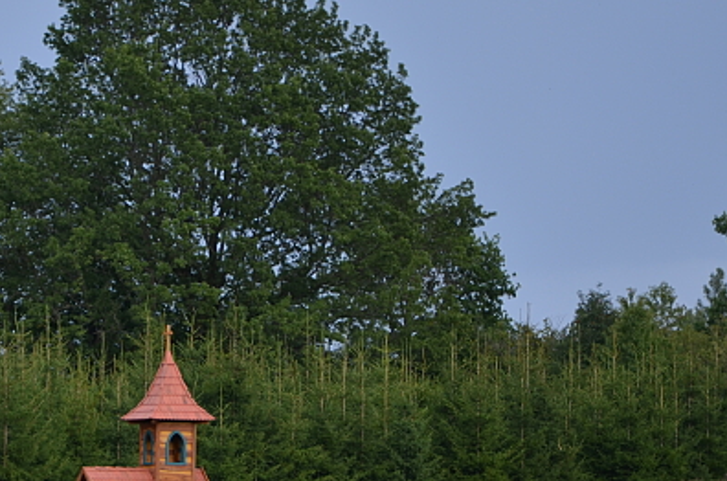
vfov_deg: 4.3
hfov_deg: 6.5
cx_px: 180
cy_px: 367
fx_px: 6407
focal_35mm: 318
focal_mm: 105
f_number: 5.6
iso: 100
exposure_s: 1/320
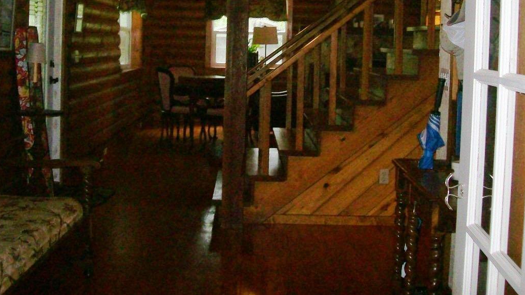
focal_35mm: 49
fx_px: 682
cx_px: 257
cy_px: 65
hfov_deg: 42.1
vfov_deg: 24.1
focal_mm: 6
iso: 200
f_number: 2.7
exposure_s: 1/64
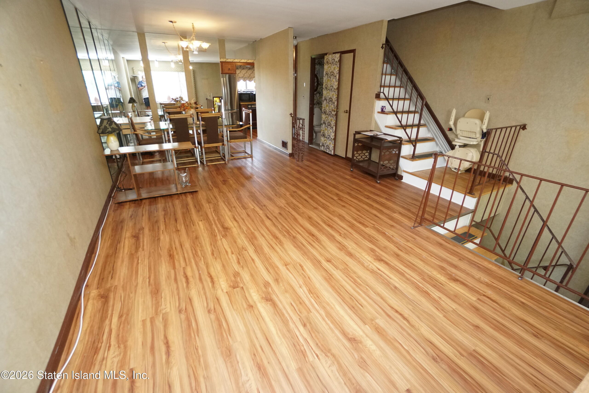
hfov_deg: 100.4
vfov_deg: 77.3
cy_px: 196
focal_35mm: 15
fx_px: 245
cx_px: 294
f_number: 4
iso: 1600
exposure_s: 1/160
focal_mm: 10
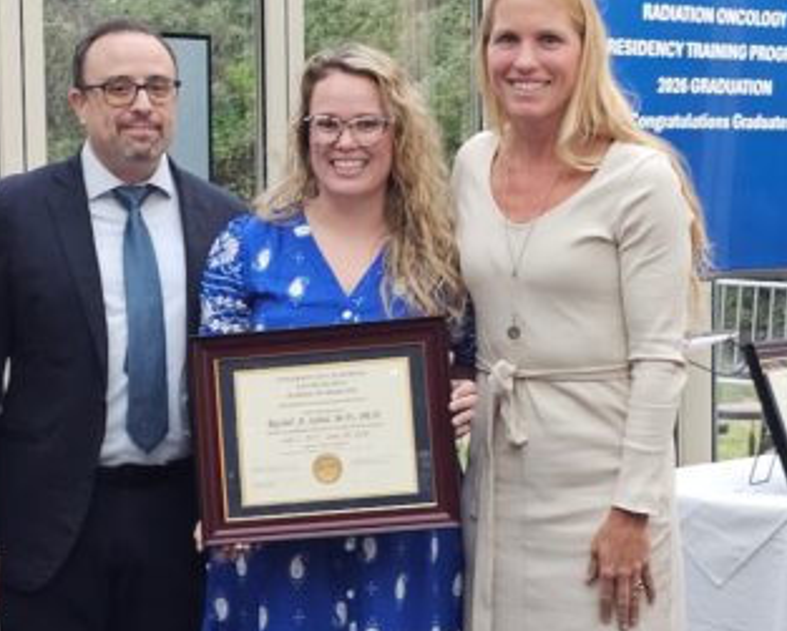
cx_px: 272
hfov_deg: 42.4
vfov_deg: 34.8
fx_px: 1003
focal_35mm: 43
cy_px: 387
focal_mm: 6.3
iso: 100
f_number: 1.7
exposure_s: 1/24
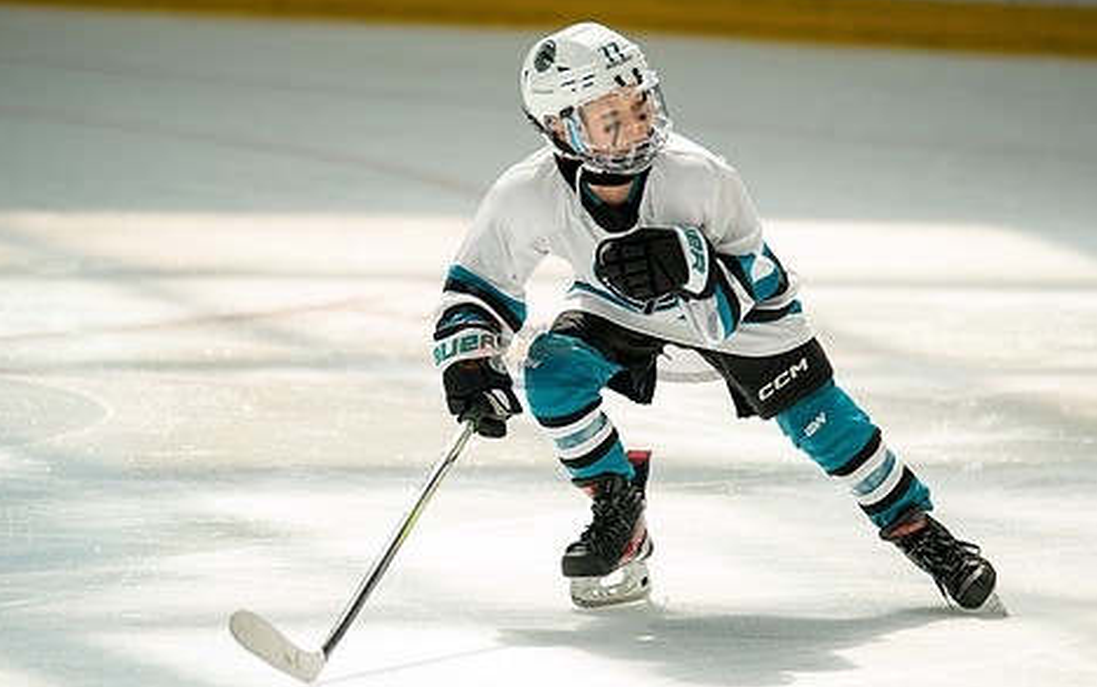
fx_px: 10349
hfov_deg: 6.1
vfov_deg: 3.8
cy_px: 353
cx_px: 558
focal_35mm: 346
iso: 1600
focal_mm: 274
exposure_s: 1/5000
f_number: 3.2
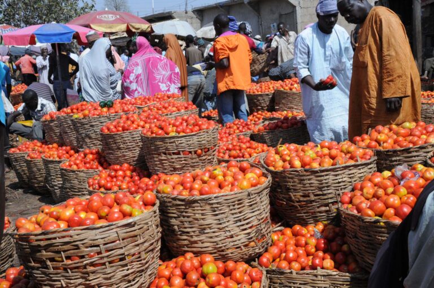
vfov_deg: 28.0
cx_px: 217
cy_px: 144
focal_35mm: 48
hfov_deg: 41.2
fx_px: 578
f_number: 13
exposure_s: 1/640
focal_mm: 32
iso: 1000
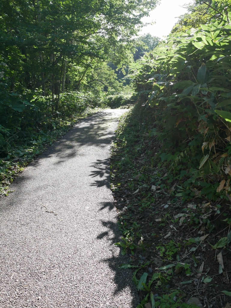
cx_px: 116
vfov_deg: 59.9
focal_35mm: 30
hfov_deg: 46.8
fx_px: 267
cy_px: 154
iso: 200
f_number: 3.5
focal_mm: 15
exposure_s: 1/400
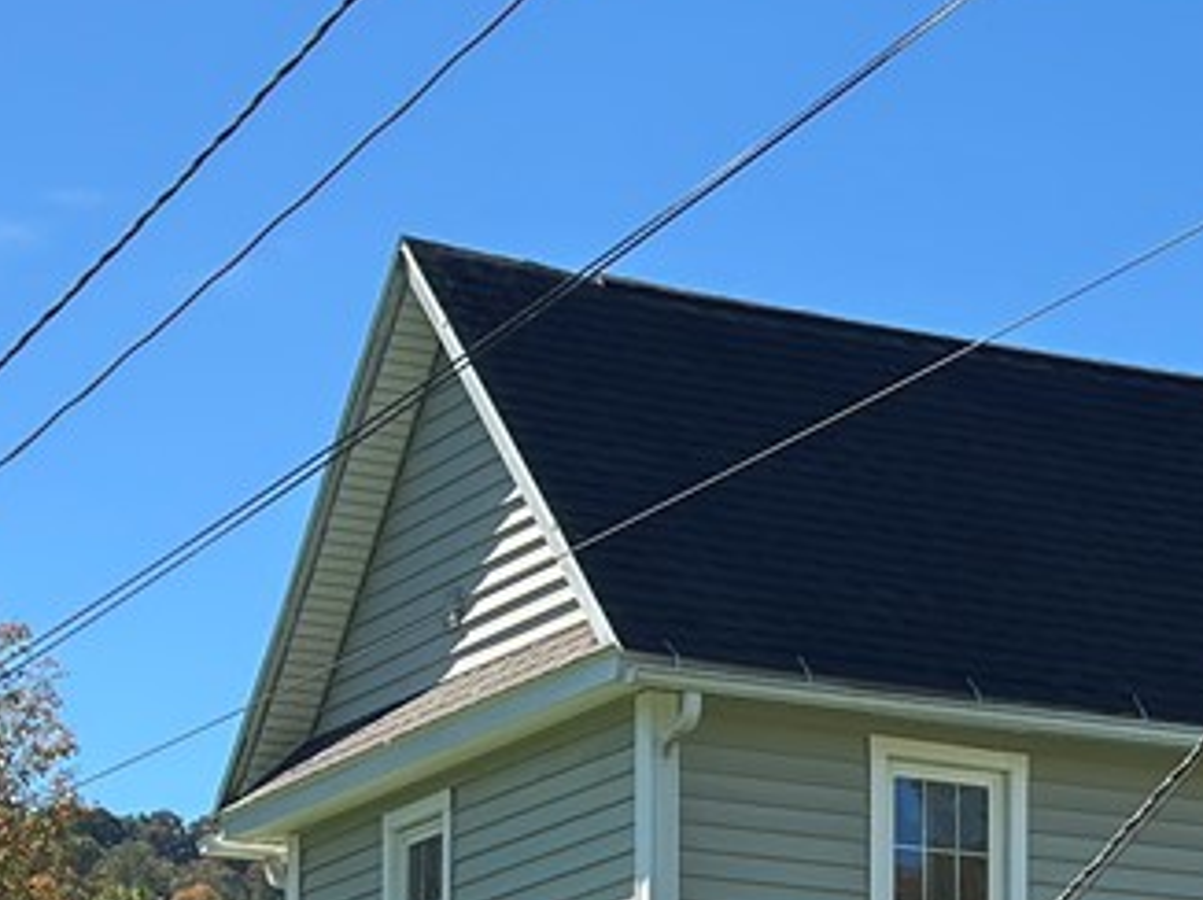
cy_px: 1125
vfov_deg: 9.7
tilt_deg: +6.3
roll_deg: -0.4
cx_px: 1376
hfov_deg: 12.8
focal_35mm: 151
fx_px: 5244
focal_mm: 6.86
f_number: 1.78
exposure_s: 1/2809
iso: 100
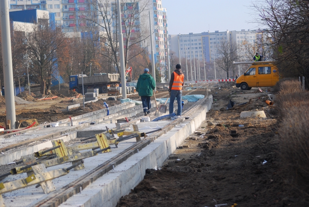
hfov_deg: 19.4
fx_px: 903
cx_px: 154
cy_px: 104
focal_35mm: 105
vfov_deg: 13.1
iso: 200
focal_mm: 70
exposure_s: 1/800
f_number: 4
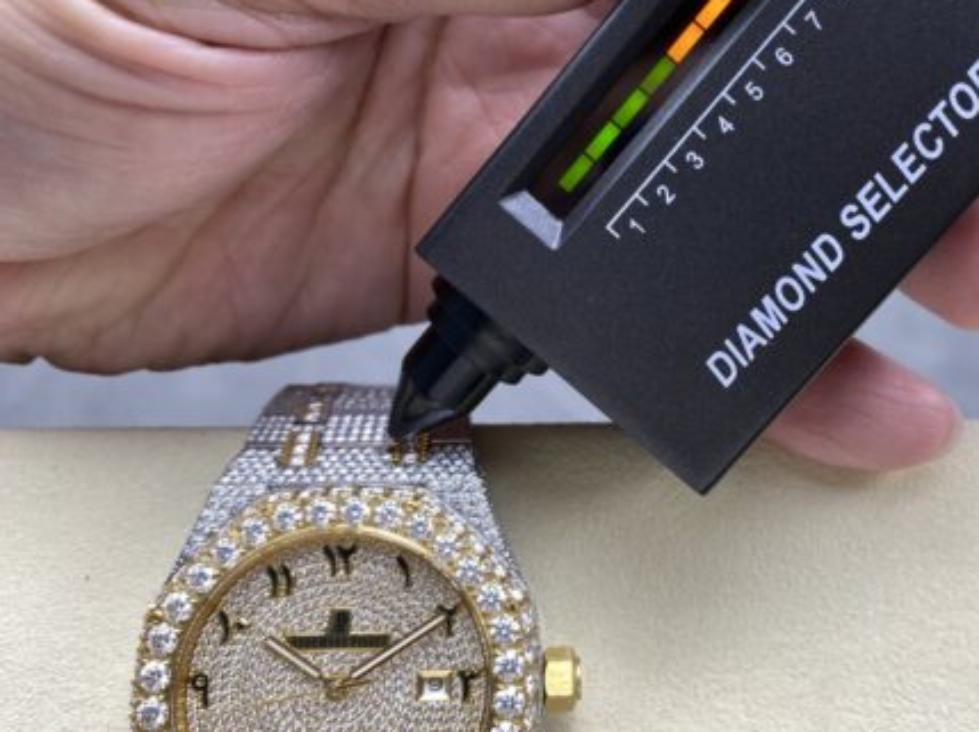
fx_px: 989
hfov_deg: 51.5
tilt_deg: -56.9
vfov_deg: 40.6
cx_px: 666
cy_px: 322
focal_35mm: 35
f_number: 1.8
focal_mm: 4.25
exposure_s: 1/100
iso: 40
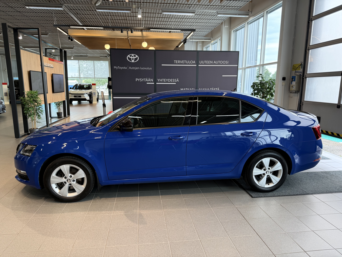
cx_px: 171
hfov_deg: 71.6
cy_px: 128
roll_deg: -0.1
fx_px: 237
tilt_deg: -10.5
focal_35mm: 24
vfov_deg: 56.8
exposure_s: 1/100
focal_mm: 6.76
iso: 80
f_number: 1.78
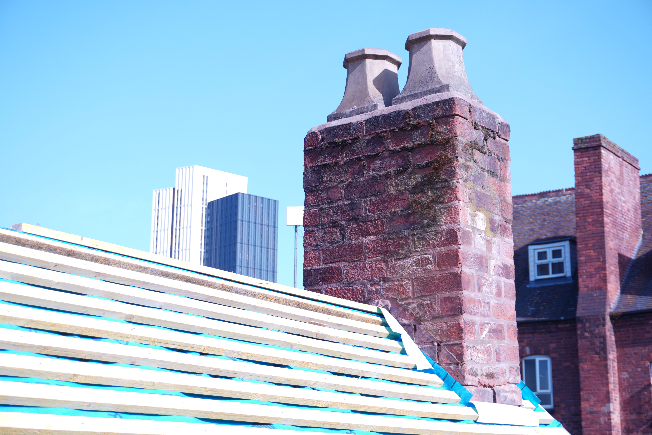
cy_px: 218
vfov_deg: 23.8
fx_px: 1032
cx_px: 326
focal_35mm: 57
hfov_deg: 35.1
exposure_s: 1/160
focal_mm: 38
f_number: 5.6
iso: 50
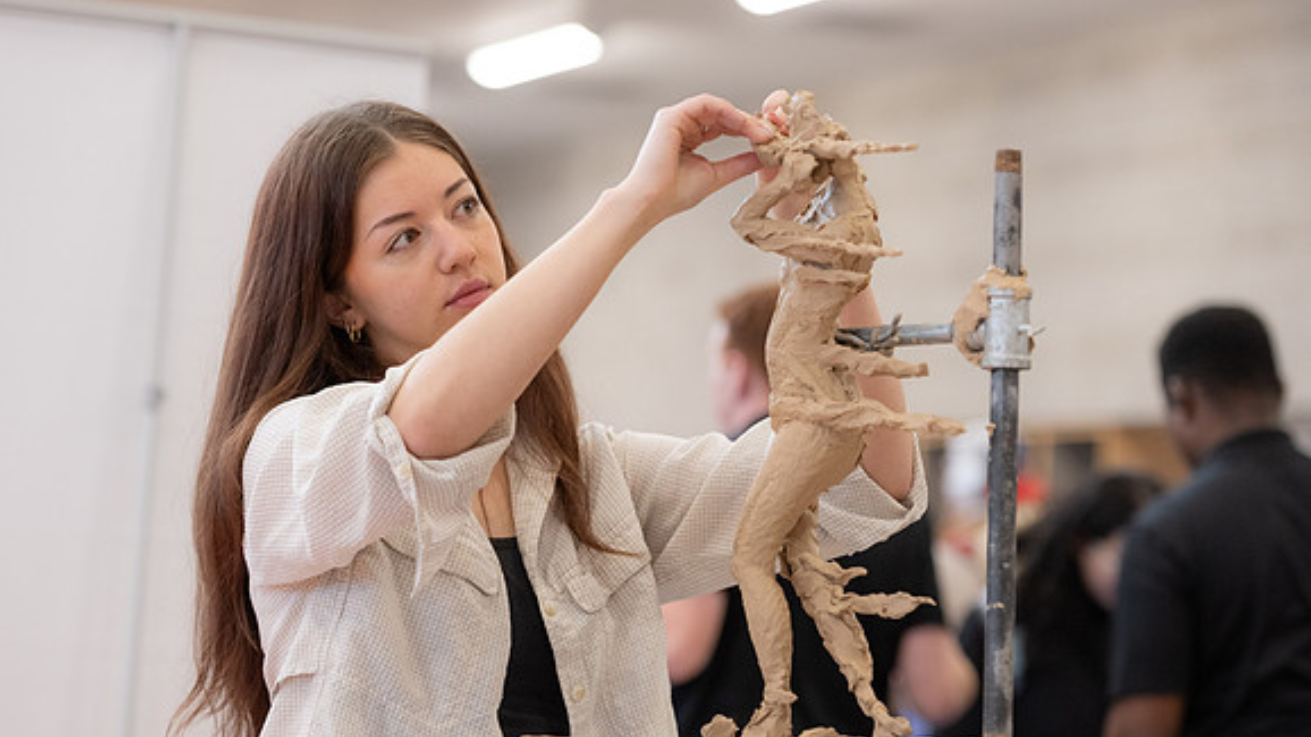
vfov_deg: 9.9
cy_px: 369
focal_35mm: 123
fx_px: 4275
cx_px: 588
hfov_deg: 17.4
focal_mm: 105
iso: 1250
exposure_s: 1/200
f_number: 3.5
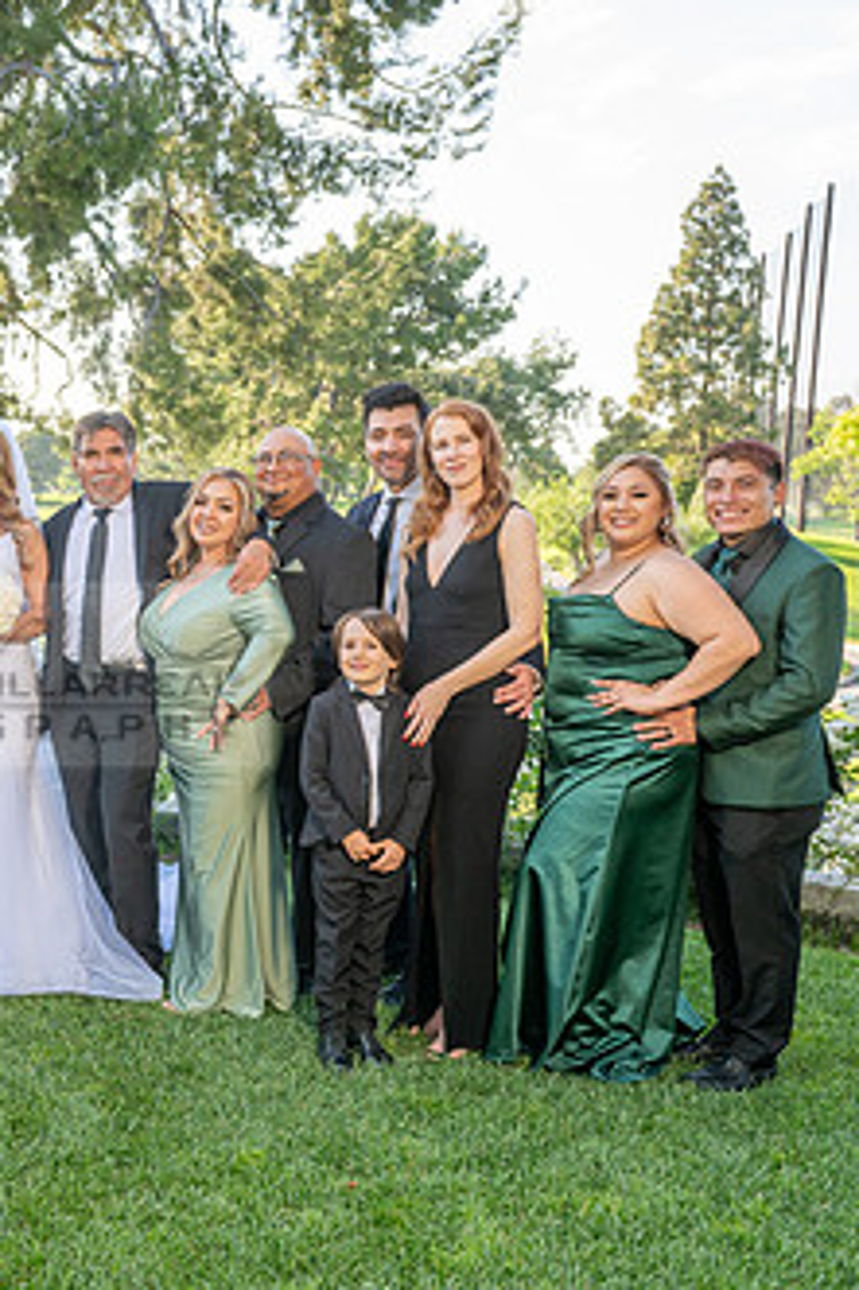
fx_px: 1505
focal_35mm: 42
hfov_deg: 29.1
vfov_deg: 46.4
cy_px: 674
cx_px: -58
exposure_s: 1/200
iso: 200
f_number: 5.6
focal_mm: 24
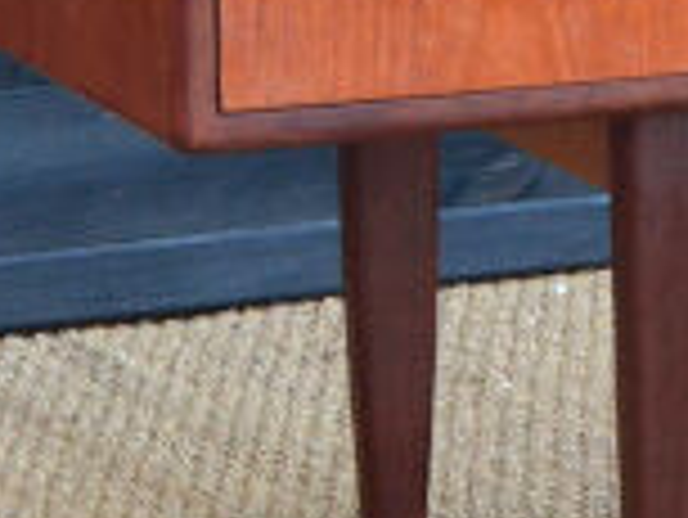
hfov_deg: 6.0
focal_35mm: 323
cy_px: -374
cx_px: 1318
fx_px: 6425
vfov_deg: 4.6
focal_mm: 38
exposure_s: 1/125
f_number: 9
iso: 1600
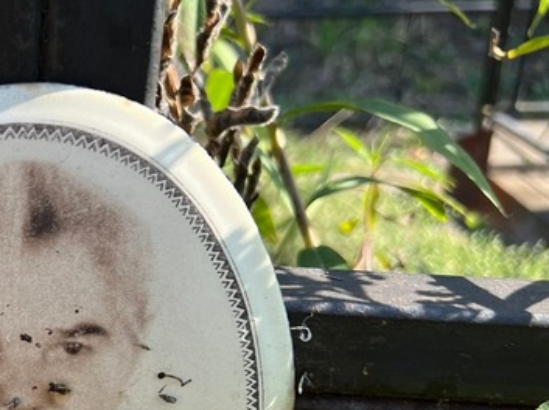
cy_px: 321
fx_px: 935
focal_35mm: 59
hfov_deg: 29.4
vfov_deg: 24.4
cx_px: -61
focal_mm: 5.7
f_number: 1.5
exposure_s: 1/853
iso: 50
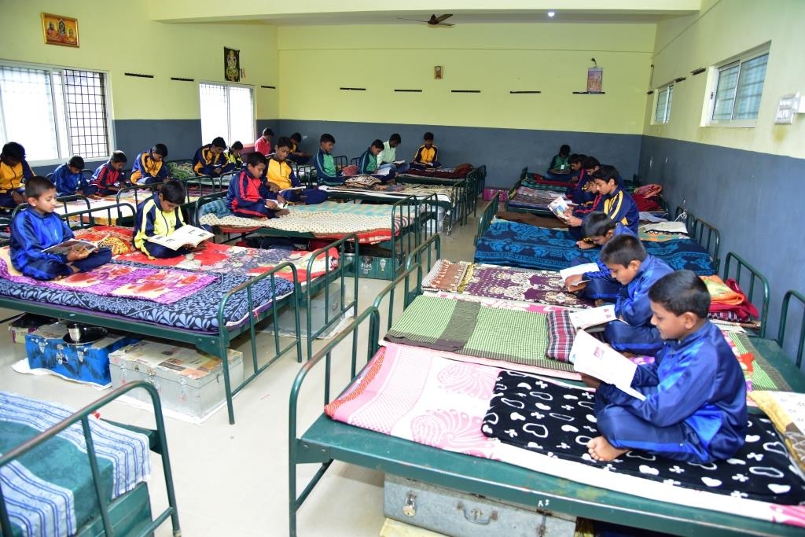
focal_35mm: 24
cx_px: 402
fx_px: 537
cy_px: 268
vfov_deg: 53.1
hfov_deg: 73.7
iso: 800
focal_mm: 24
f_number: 4
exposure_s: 1/125
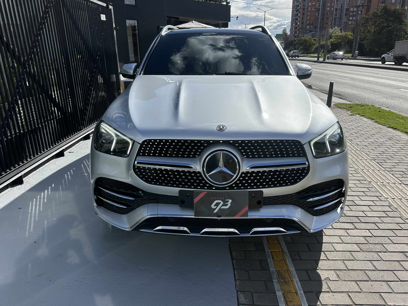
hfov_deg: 71.6
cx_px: 204
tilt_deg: -17.9
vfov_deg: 56.8
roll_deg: +0.2
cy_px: 153
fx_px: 283
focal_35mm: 24
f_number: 1.78
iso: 80
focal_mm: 6.86
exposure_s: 1/7576
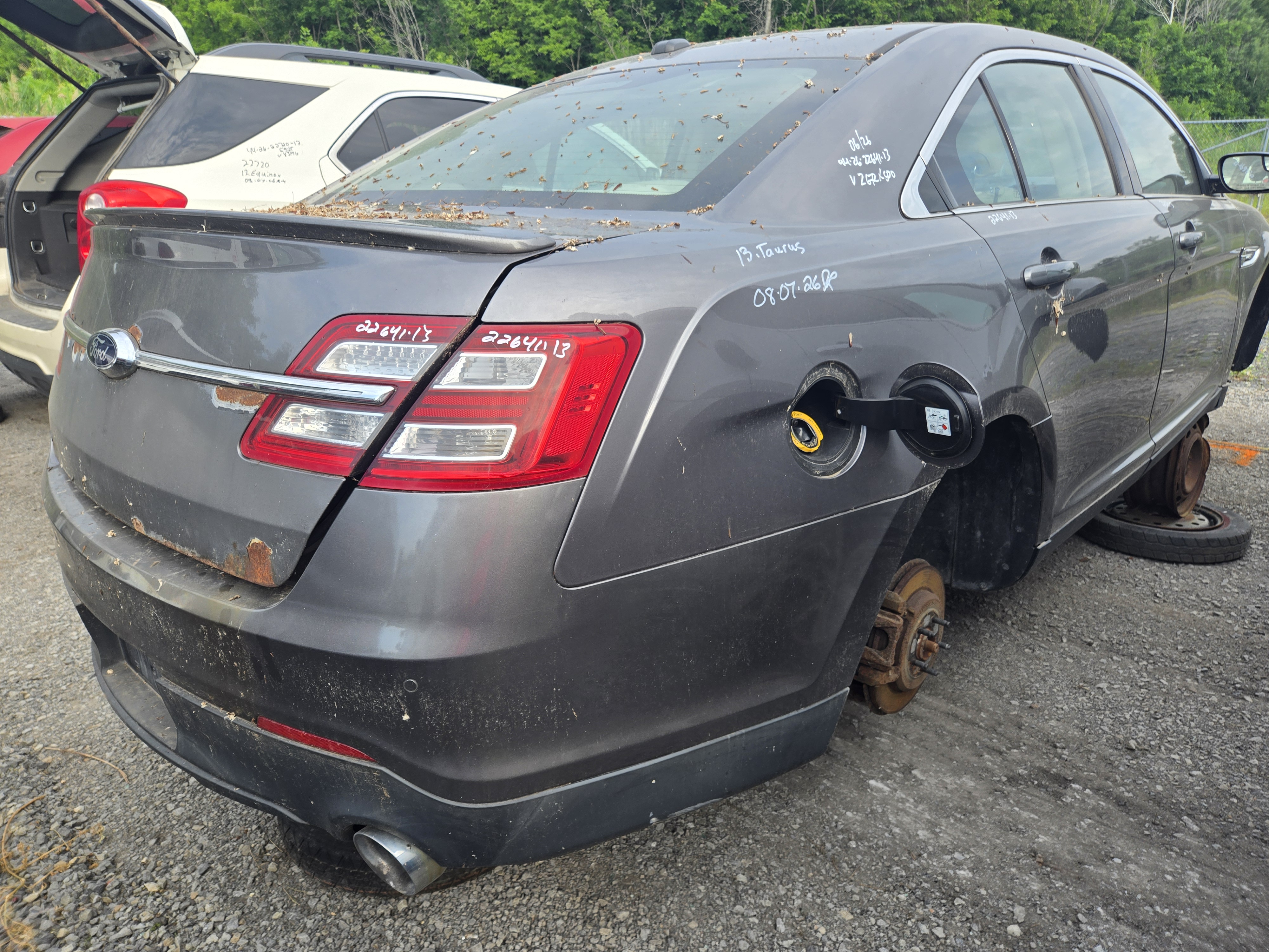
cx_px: 634
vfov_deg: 58.9
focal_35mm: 23
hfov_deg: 73.9
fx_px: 843
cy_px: 476
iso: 25
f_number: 1.8
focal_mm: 5.4
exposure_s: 1/452
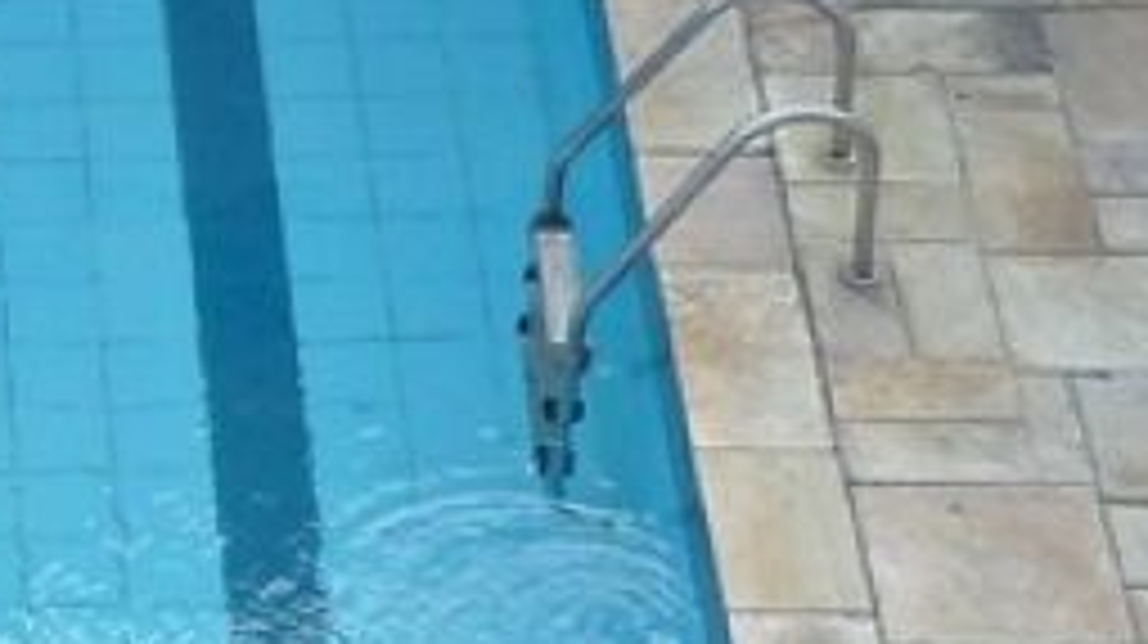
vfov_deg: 5.5
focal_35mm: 219
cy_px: -90
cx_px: -1720
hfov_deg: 8.8
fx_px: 6662
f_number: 3.6
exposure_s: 1/80
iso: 80
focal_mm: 6.5
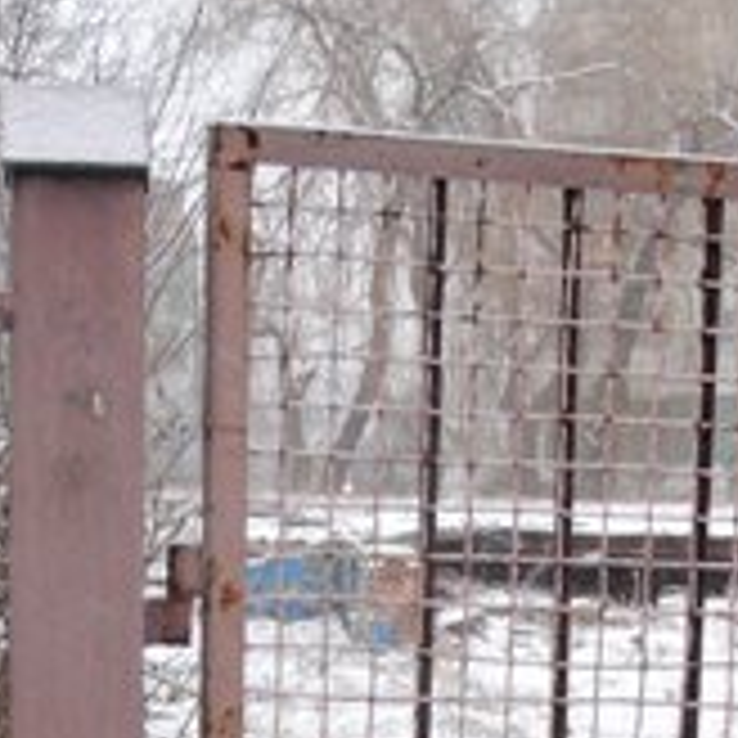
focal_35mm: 125
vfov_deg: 13.6
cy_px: 868
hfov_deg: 14.0
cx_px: 518
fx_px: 3007
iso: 200
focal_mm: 25
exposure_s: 1/100
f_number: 5.6
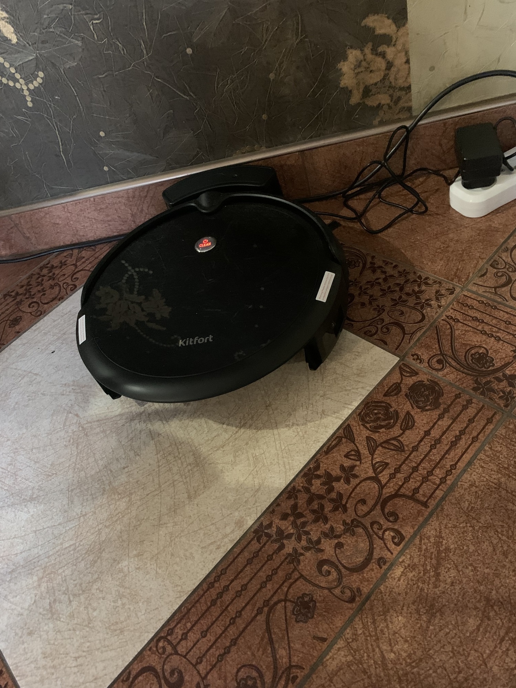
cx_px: 258
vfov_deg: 67.3
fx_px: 517
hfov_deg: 53.1
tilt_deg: -46.6
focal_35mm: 26
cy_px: 344
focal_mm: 4.25
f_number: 1.8
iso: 800
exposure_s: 1/19
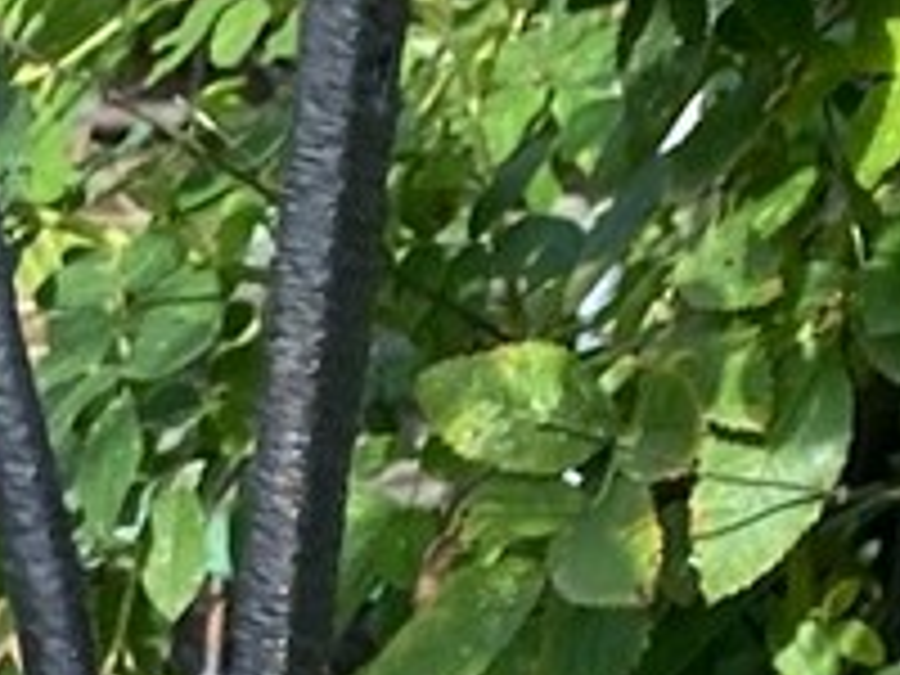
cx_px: -356
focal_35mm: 187
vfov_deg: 6.9
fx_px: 4862
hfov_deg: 10.3
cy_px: 2232
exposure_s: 1/927
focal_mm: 4.25
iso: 32
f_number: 1.8
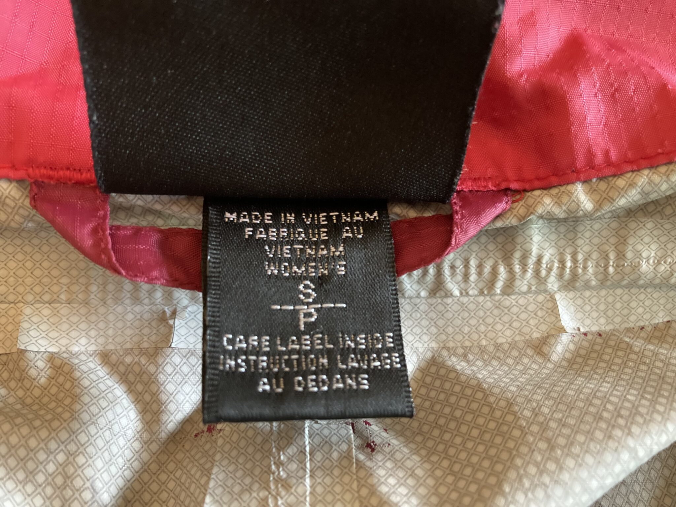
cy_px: 254
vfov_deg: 49.7
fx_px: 547
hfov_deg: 63.4
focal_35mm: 28
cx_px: 338
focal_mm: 3.99
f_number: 1.8
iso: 640
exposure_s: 1/30
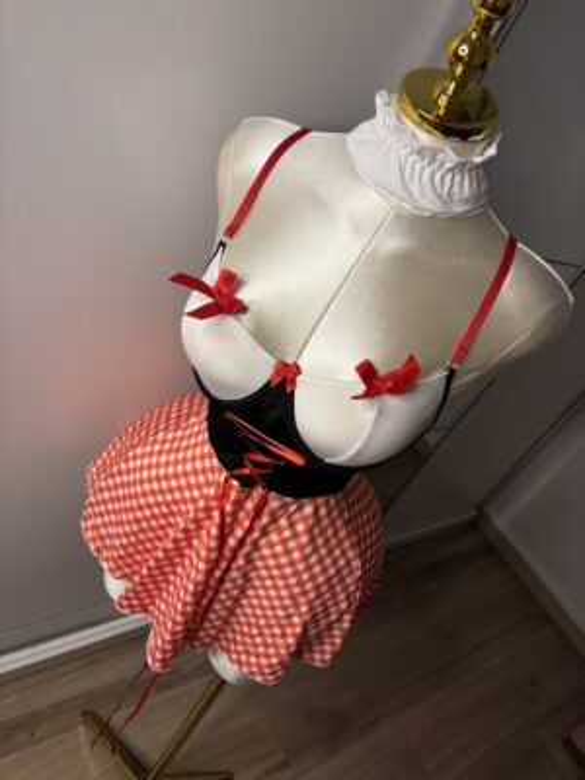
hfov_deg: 53.1
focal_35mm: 26
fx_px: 586
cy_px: 390
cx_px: 292
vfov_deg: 67.3
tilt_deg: -33.1
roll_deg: -31.1
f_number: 1.6
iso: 64
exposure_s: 1/100
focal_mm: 5.96
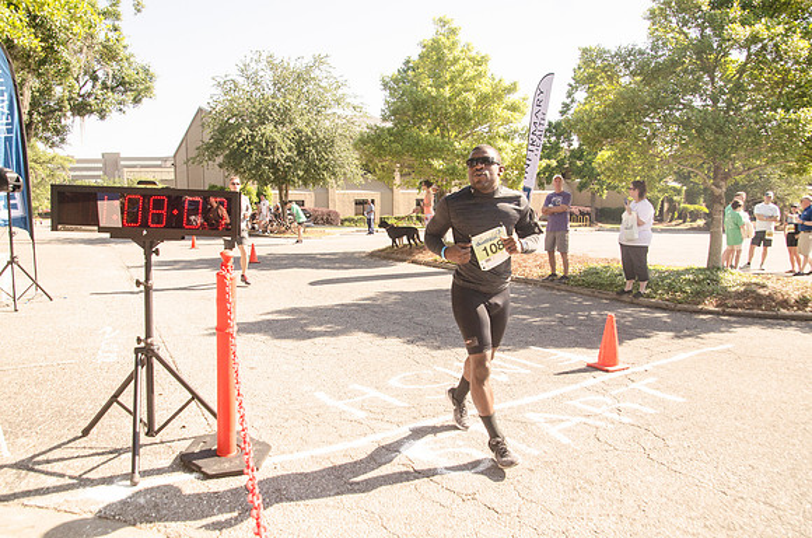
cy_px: 269
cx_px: 406
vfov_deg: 52.9
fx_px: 540
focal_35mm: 24
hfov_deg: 73.9
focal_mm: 16
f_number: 5
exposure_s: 1/1600
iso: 640
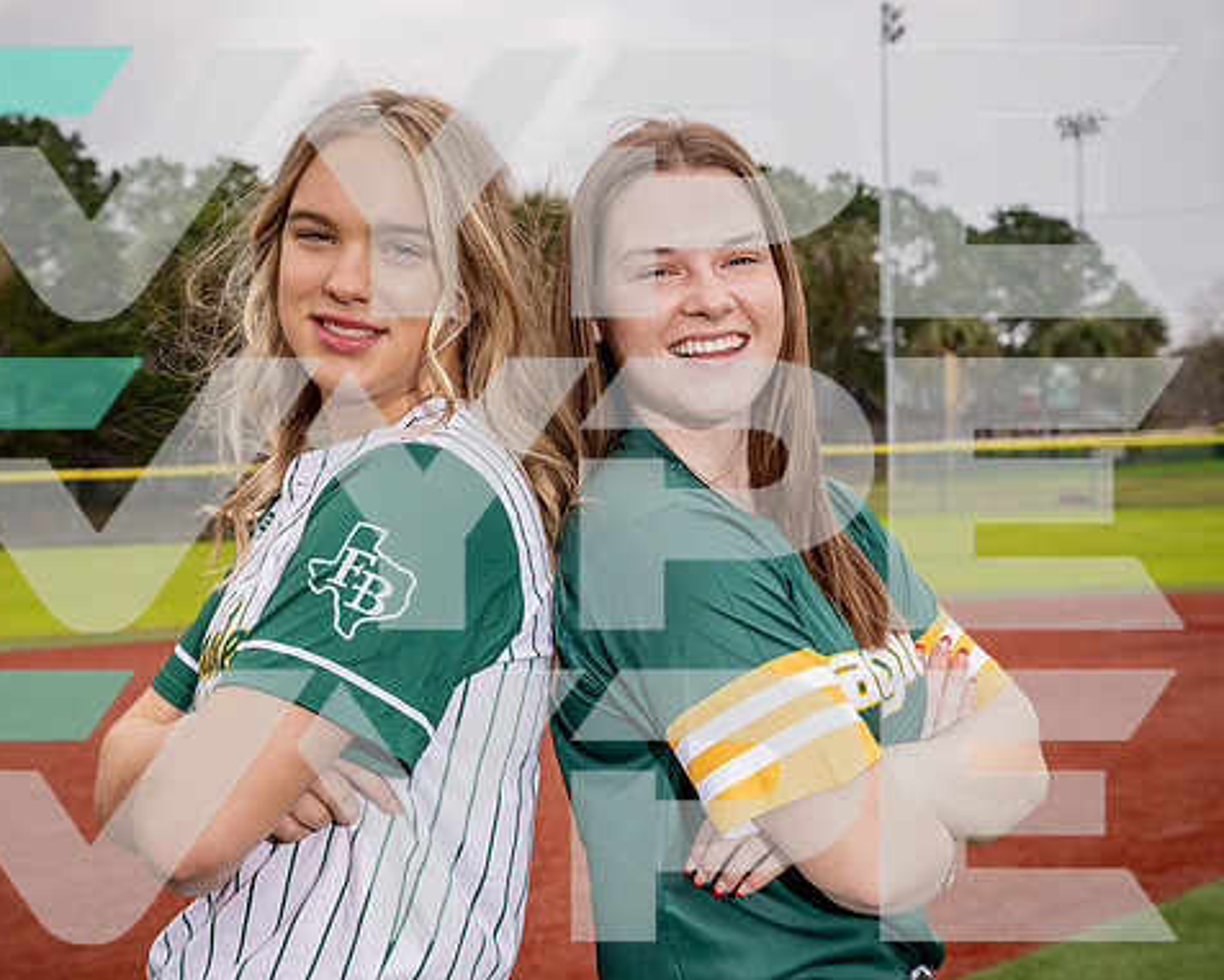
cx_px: 530
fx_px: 2319
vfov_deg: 23.9
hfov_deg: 29.5
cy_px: 495
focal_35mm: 64
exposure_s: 1/250
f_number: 7.1
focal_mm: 56
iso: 100
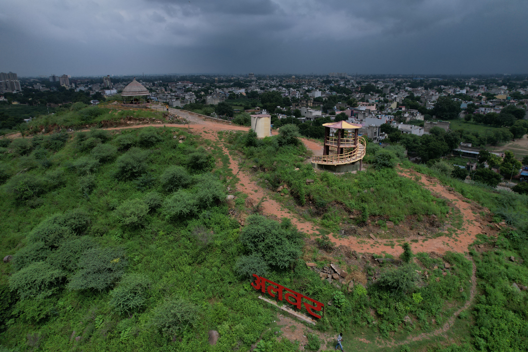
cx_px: 264
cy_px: 176
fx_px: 323
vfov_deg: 57.2
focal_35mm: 22
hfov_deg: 78.6
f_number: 2.8
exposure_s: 1/3200
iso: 100
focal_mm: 8.38
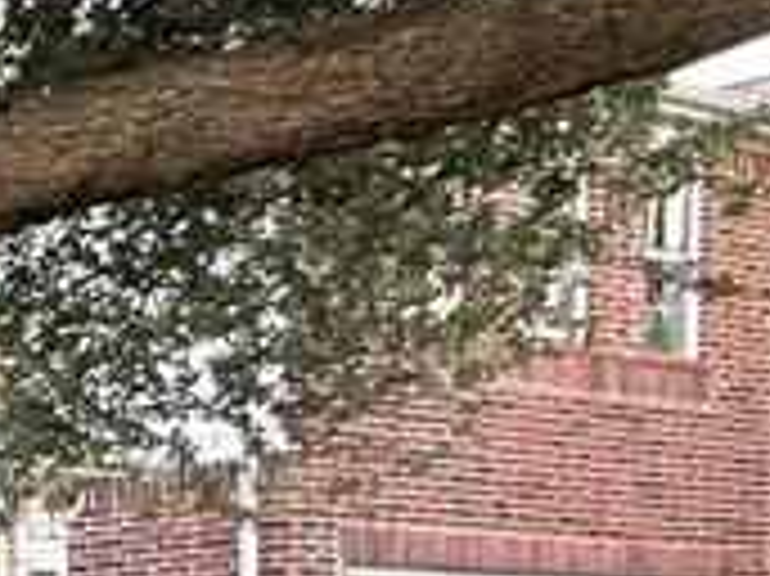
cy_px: 806
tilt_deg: -2.1
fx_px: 1867
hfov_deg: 13.7
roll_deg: +1.0
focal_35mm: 84
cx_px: -1211
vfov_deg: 16.3
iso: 100
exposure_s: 1/99
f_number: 2.2
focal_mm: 2.22
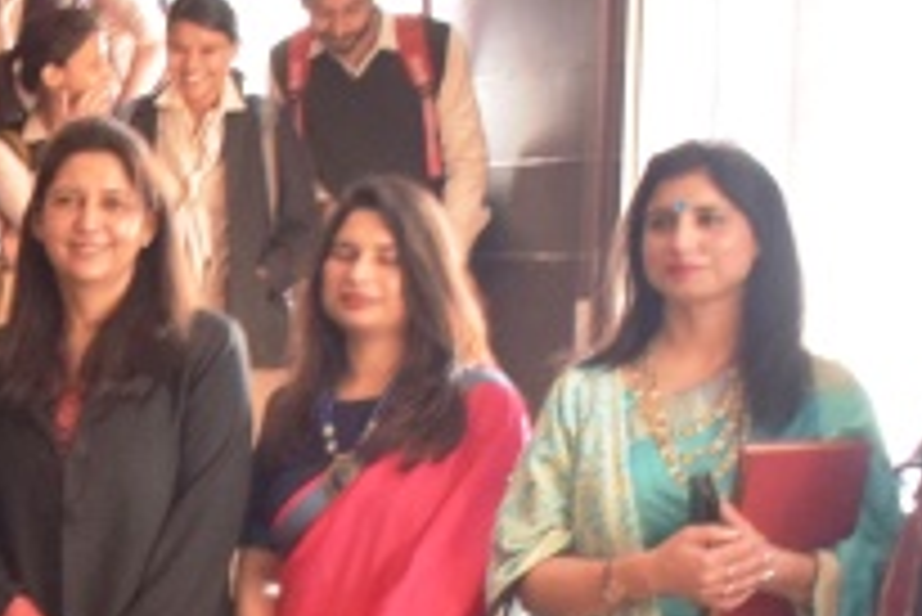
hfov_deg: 12.1
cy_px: 740
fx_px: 4036
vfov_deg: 8.6
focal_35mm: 158
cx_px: -675
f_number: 5
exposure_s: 1/50
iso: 1250
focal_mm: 21
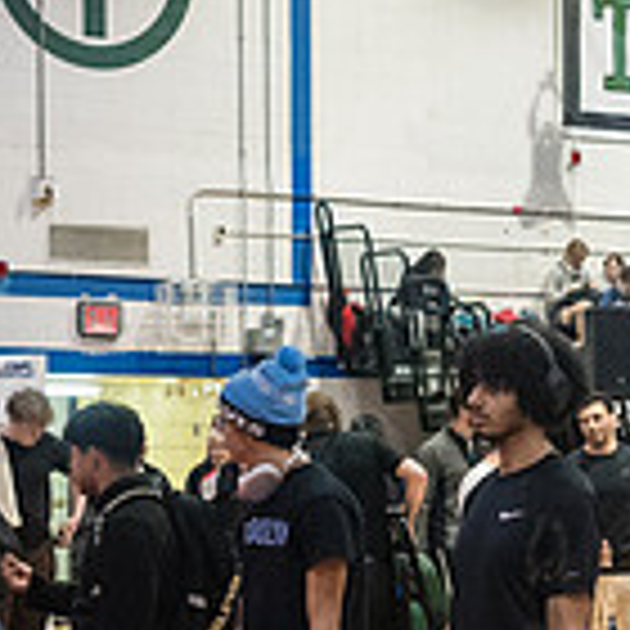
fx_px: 2533
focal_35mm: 123
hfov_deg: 14.1
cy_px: 583
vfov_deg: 14.0
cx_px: 544
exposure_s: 1/400
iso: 8000
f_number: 4
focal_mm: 35
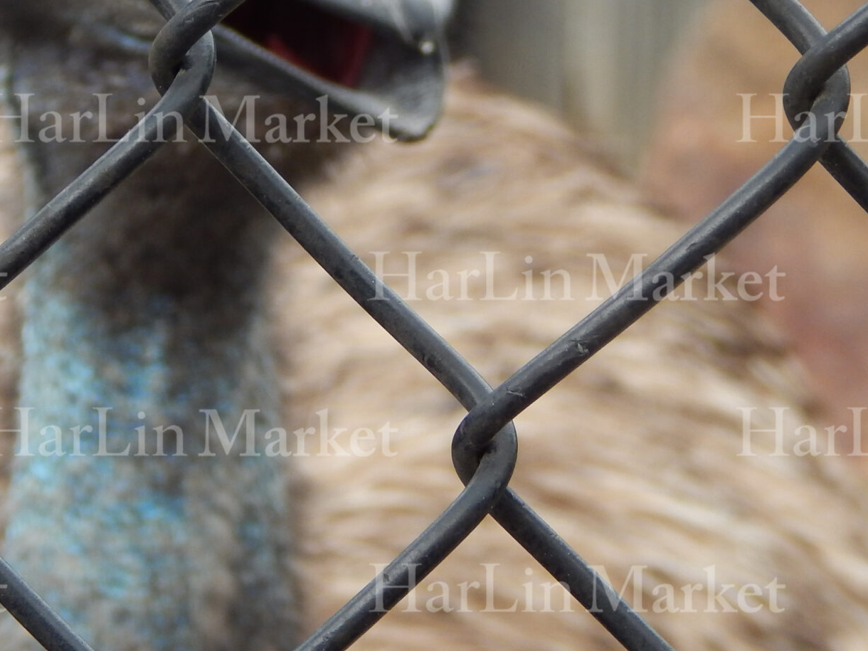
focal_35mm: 277
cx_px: 192
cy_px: 125
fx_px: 6946
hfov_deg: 7.1
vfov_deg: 5.4
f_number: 4.8
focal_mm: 23.4
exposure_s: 1/160
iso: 125
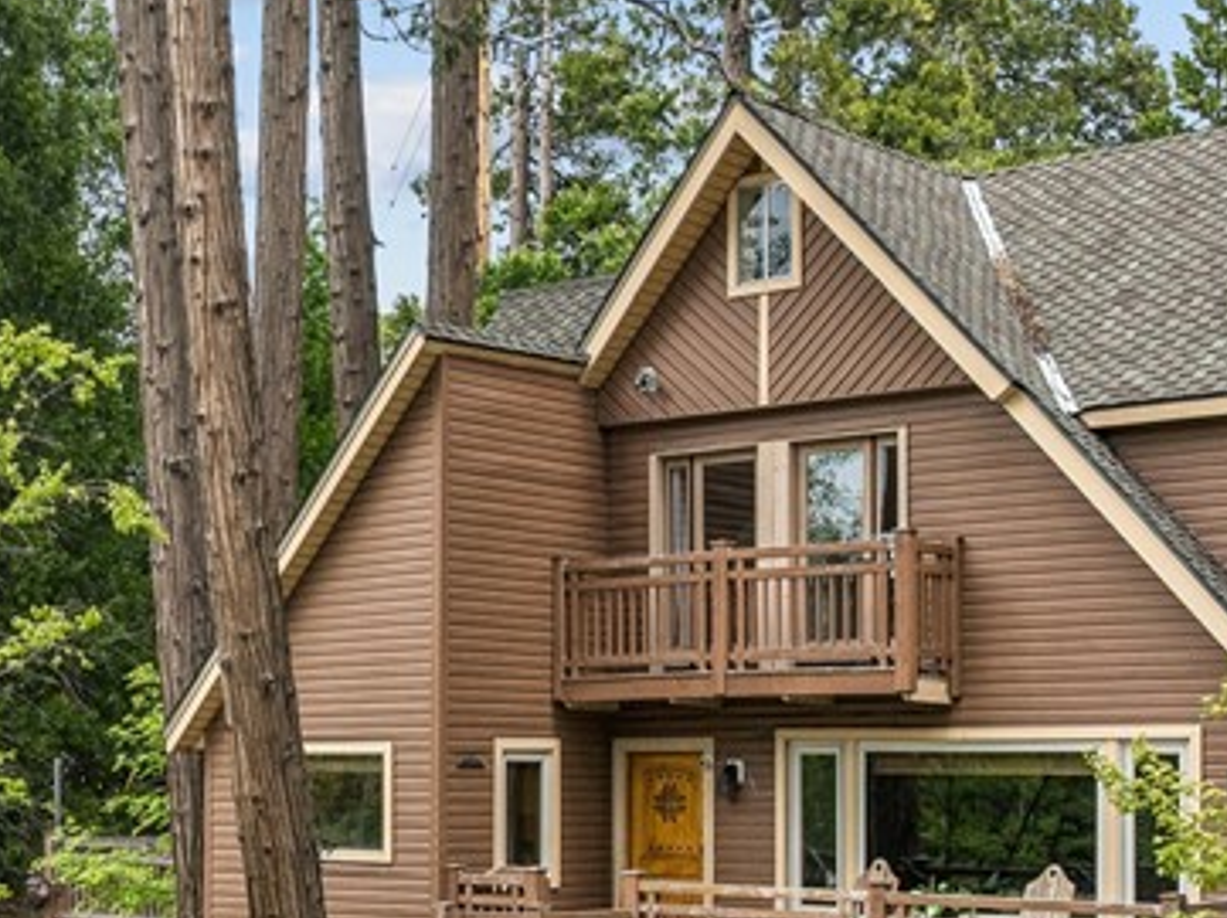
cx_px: 398
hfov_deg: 28.4
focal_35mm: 68
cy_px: 765
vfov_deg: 21.3
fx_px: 2408
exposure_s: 1/200
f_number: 2.8
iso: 220
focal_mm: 12.3
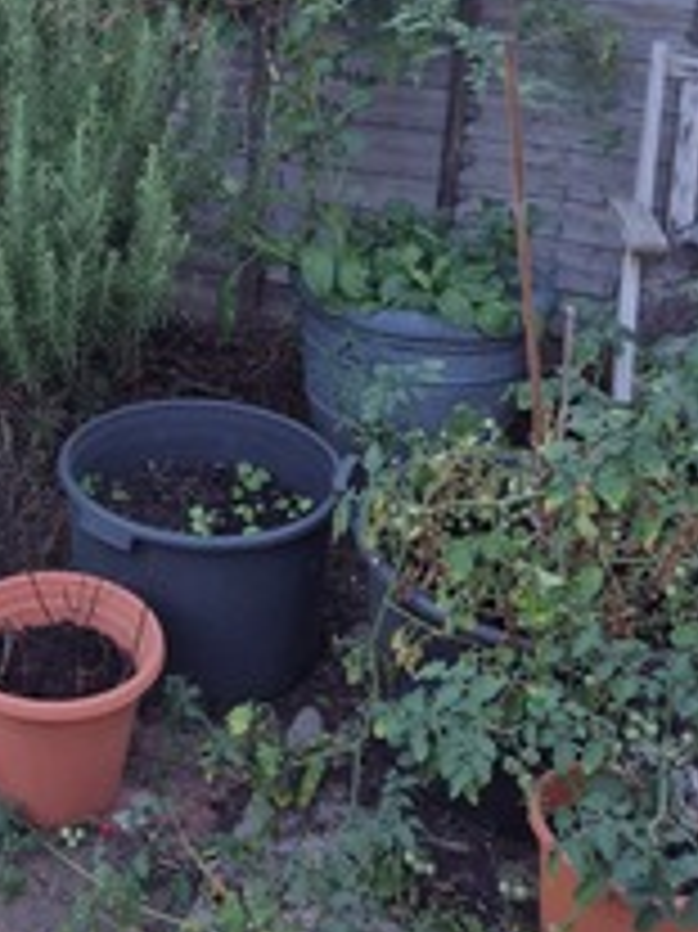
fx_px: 1319
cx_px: -23
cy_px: 185
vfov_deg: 37.5
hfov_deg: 27.7
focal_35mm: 49
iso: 25
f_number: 1.8
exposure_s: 1/249
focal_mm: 5.4
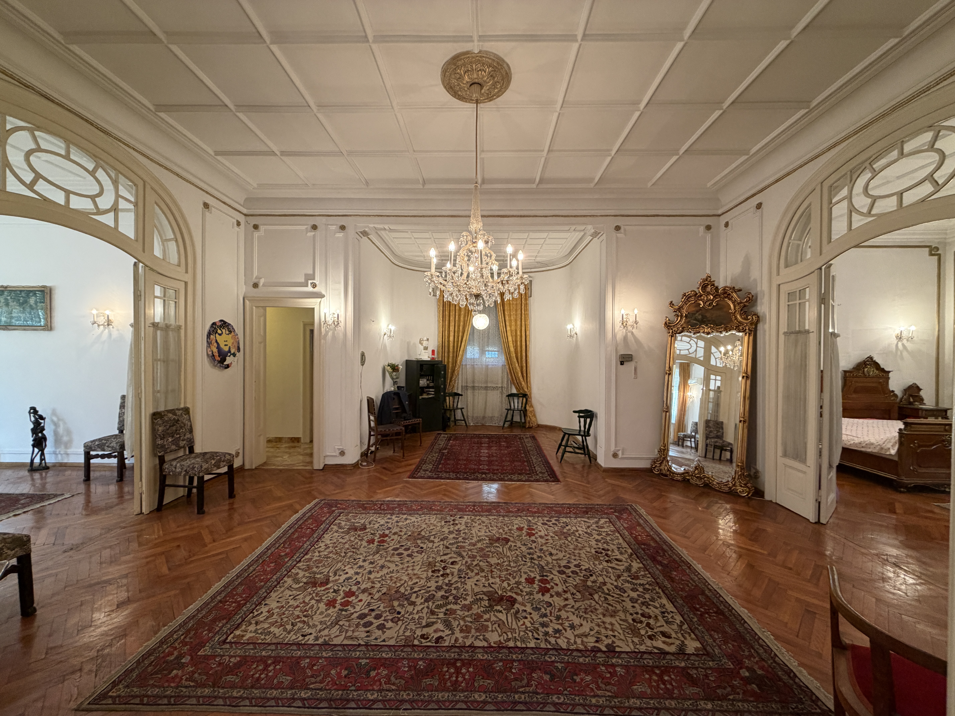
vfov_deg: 85.7
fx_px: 386
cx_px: 478
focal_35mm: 14
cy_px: 358
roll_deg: +0.5
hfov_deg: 102.1
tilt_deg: -0.1
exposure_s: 1/50
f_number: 2.2
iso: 250
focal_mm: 2.22
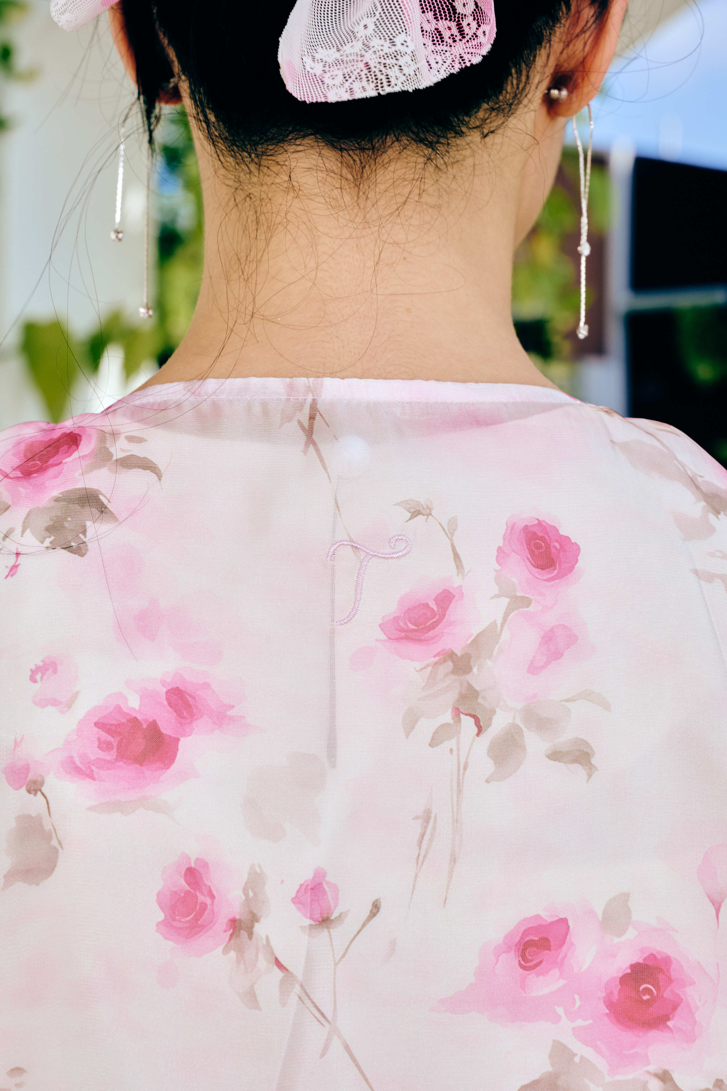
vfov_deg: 27.0
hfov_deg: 18.2
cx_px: 364
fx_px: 2272
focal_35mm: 75
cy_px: 546
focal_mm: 75
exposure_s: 1/125
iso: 125
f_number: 10
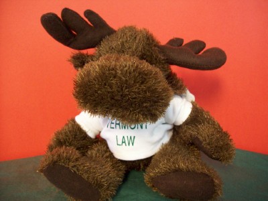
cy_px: 100
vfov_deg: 39.7
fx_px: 279
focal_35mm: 36
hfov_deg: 51.4
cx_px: 134
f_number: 2.7
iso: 160
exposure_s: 1/8.14
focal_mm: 6
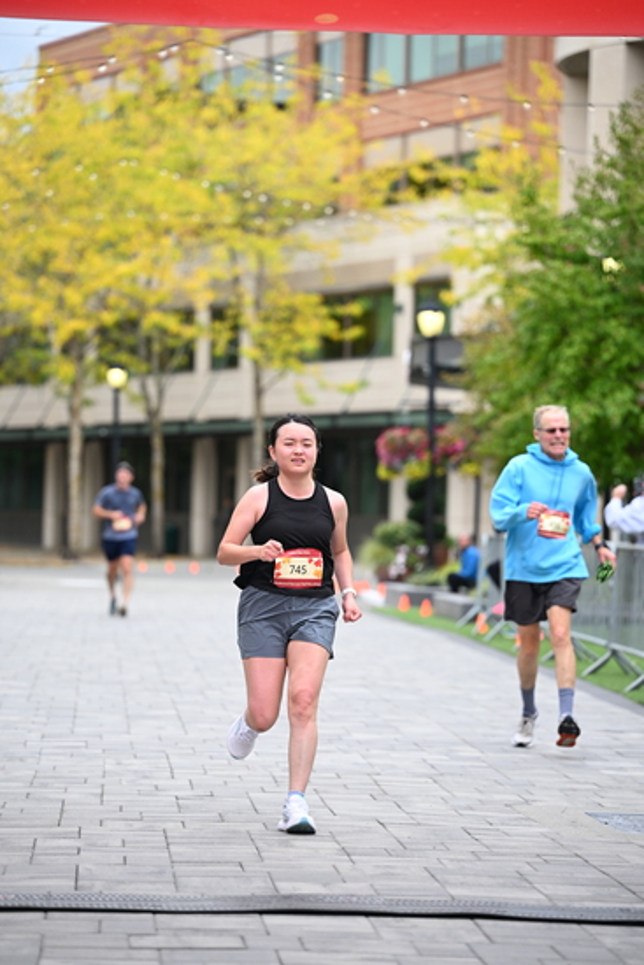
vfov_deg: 16.4
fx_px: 3352
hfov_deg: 11.0
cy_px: 482
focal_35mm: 125
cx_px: 322
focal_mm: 125
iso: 640
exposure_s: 1/2000
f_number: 2.8
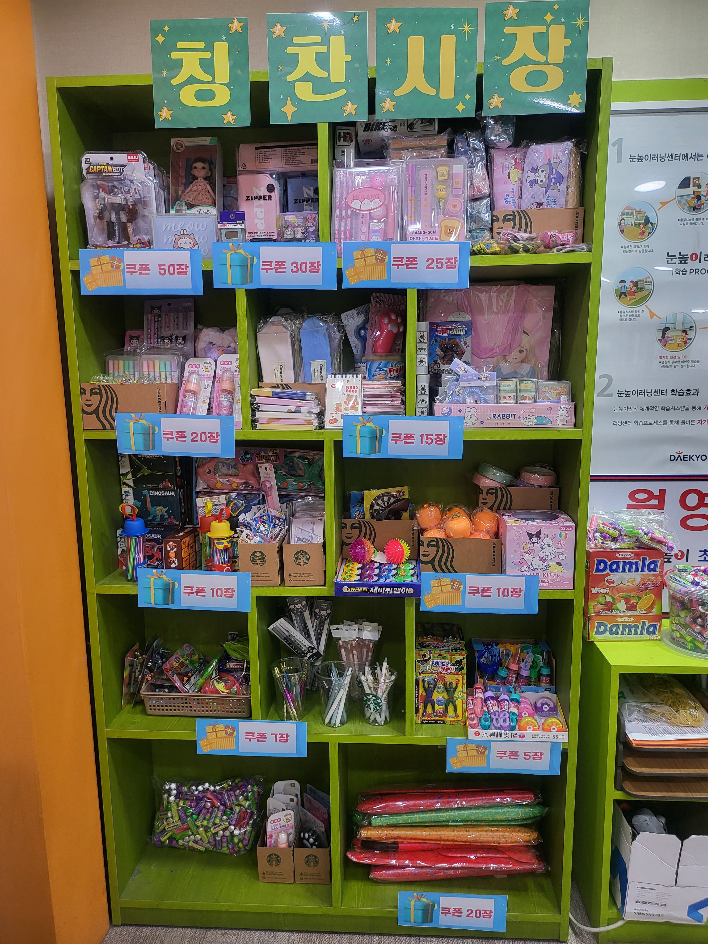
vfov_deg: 71.6
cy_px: 472
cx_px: 354
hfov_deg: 56.8
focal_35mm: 24
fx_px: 654
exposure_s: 1/120
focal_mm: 5
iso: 250
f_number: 1.8
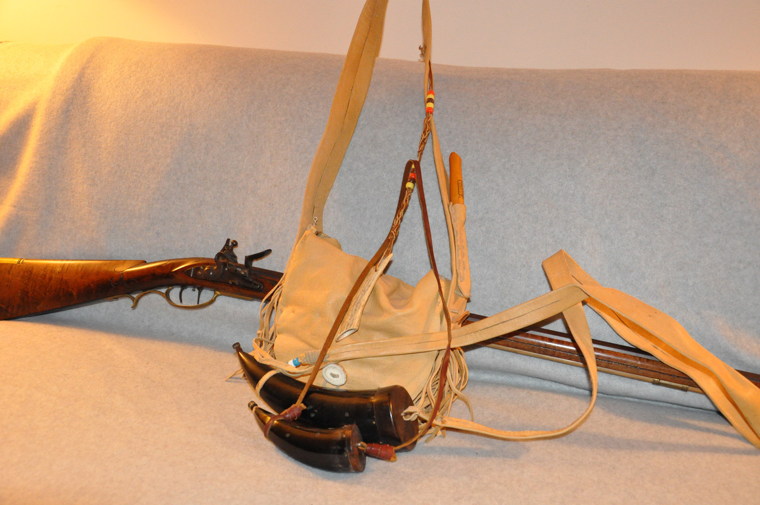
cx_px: 380
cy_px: 252
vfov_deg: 35.4
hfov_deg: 51.3
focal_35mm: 38
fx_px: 791
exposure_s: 1/60
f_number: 5.6
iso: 3200
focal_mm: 25
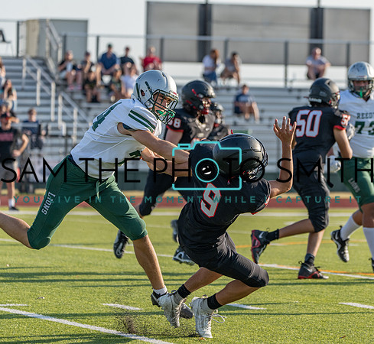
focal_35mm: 261
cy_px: 172
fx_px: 3071
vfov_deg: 6.4
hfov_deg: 7.0
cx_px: 264
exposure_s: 1/1250
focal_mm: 206
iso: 400
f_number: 5.6
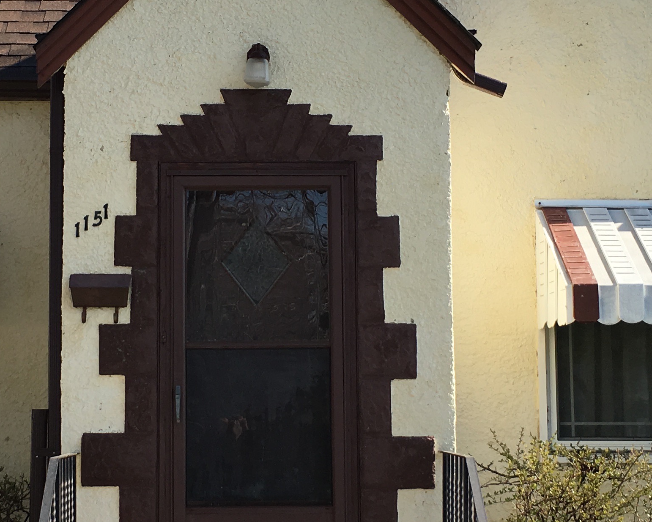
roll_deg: +0.2
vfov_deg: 20.7
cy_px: 253
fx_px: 1428
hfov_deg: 25.6
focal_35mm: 74
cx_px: 244
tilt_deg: +5.9
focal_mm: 4.15
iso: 25
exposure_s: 1/818
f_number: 2.2
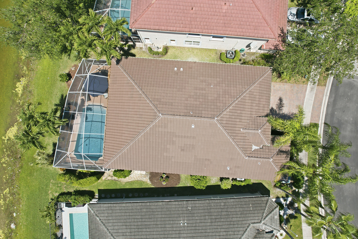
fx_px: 219
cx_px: 179
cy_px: 120
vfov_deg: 57.2
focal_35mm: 22
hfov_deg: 78.6
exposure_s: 1/640
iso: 110
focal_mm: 8.4
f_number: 2.8
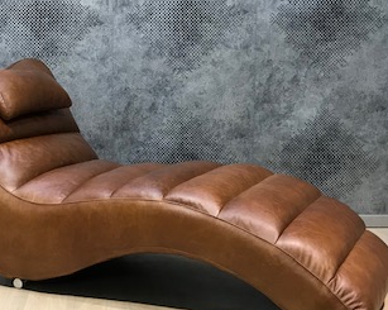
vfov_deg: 26.6
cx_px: 131
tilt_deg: -6.1
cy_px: 157
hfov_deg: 32.8
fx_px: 654
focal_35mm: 57
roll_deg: +0.3
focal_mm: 3.99
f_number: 1.8
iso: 50
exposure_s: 1/17
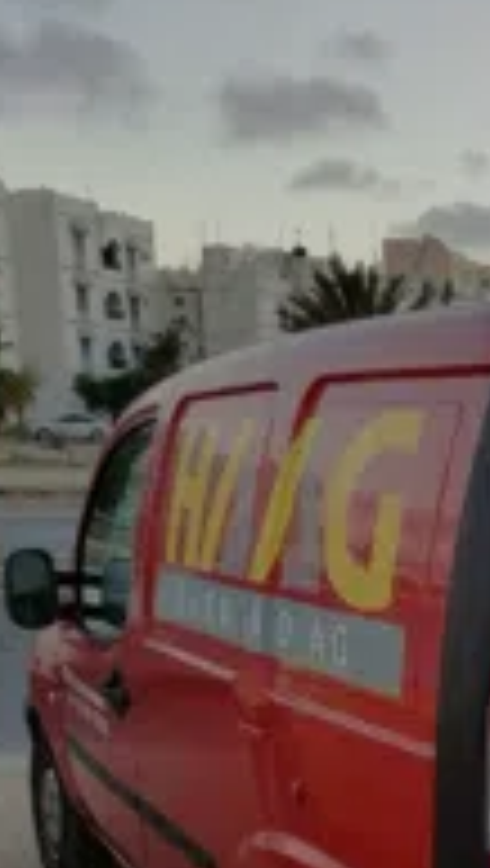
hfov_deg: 18.8
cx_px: 571
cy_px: 778
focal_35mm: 61
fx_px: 1405
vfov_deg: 32.6
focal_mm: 5.3
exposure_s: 1/33.3
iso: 64
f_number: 1.8
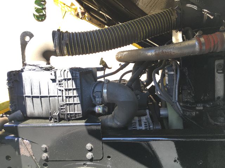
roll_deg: +3.5
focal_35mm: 29
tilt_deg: -7.0
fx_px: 188
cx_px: 112
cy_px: 84
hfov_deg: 61.7
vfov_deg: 48.2
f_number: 2.2
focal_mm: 4.15
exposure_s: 1/120
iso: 25
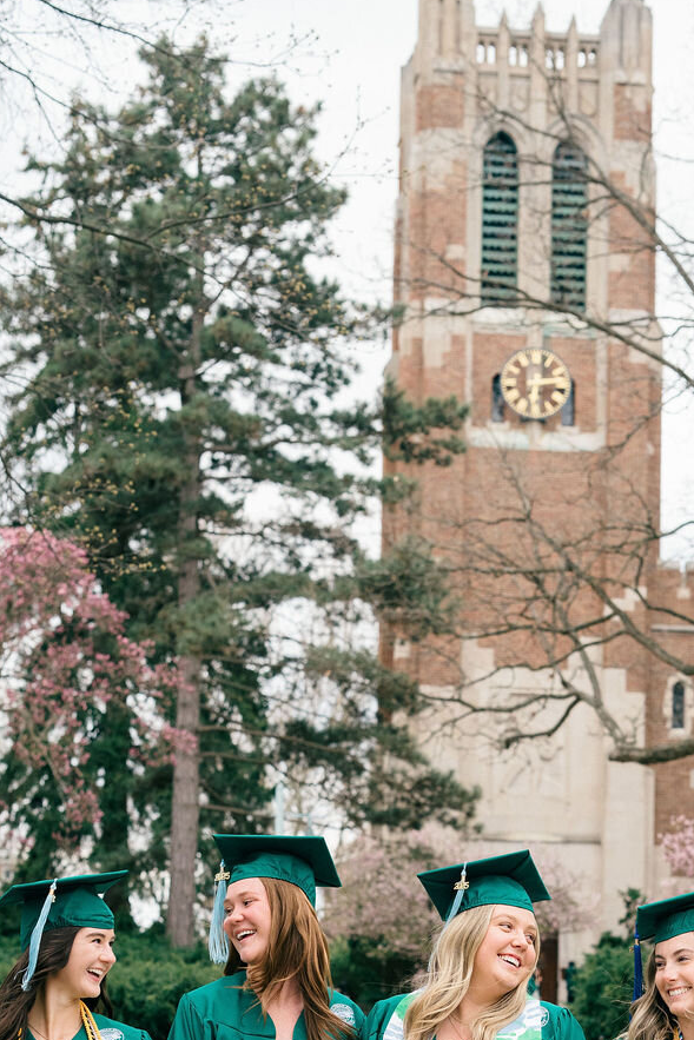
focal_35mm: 87
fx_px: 2515
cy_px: 887
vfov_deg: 22.9
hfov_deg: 15.7
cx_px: 507
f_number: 4
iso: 500
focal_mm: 50
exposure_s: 1/400
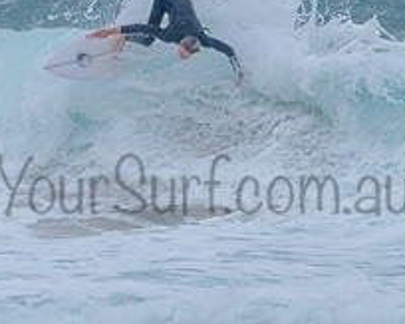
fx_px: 19612
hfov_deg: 1.2
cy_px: 82
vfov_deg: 0.9
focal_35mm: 1637
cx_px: 202
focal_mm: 500
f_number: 5.6
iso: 500
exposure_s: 1/1250
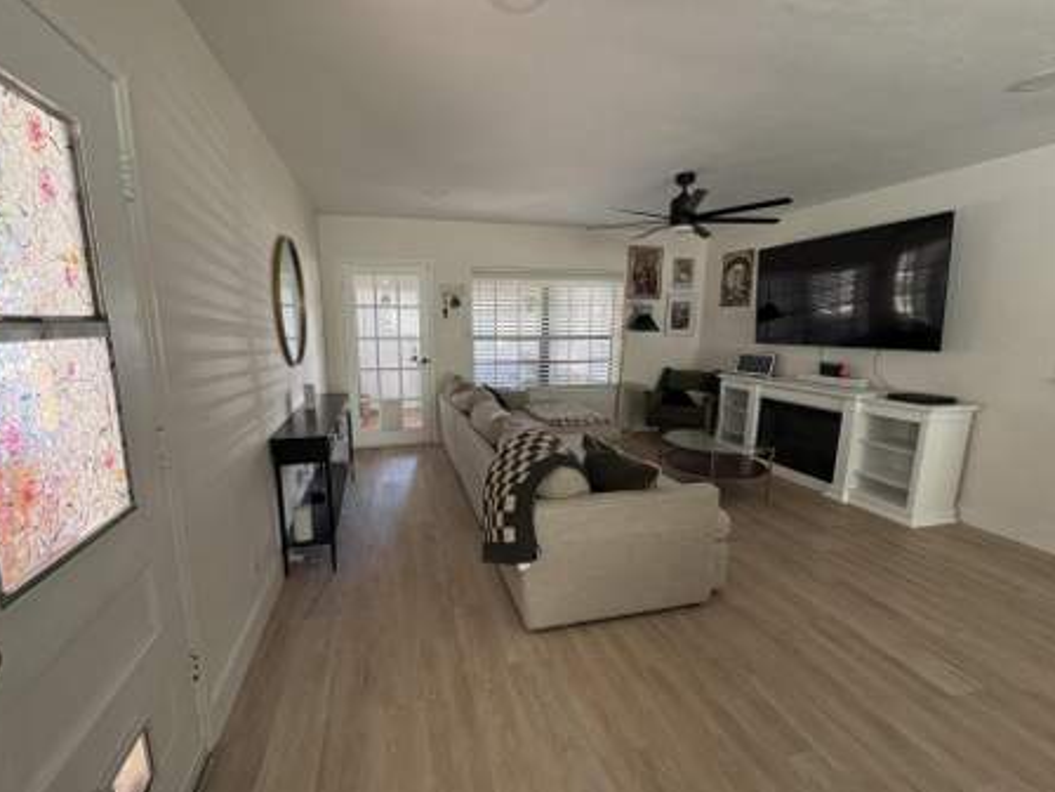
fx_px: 457
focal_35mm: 15
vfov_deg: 81.7
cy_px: 403
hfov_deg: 98.0
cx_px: 492
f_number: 2.2
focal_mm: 2.22
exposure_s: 1/86
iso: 200
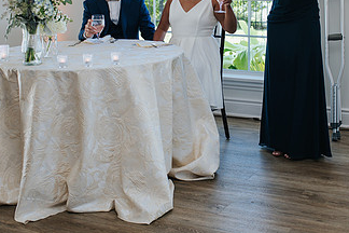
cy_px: 48
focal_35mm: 68
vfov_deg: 19.8
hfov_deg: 29.6
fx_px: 659
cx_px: 187
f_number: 3.2
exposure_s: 1/200
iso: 280
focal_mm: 35
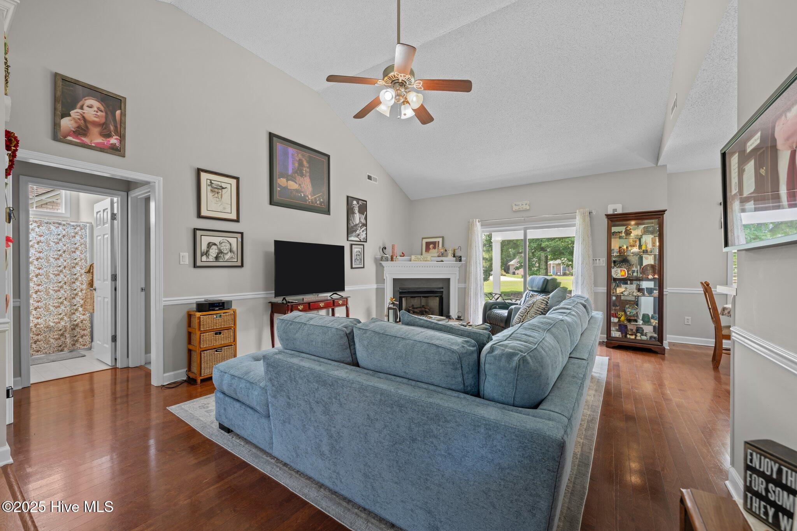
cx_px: 398
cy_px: 266
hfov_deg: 104.3
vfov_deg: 81.2
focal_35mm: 14
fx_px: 310
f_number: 9
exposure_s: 1
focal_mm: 14
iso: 100
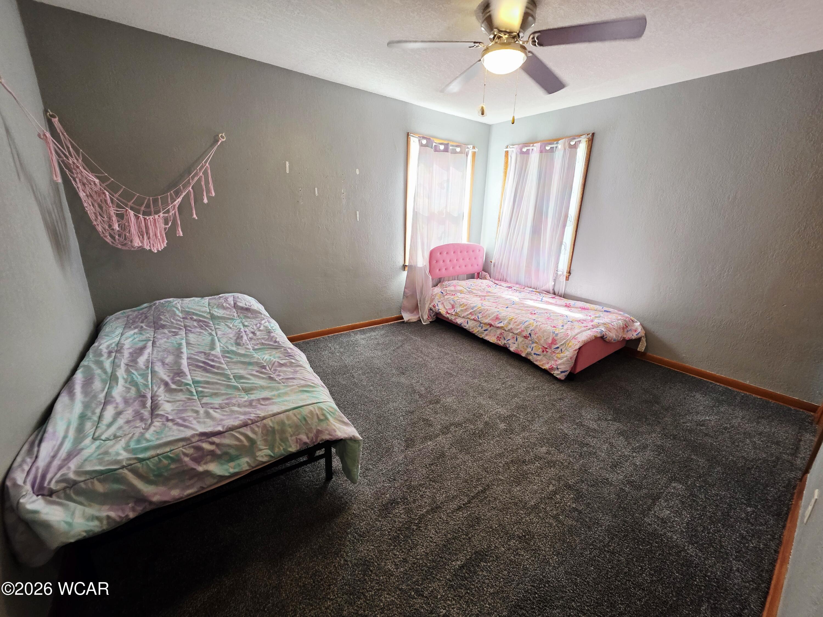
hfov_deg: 106.2
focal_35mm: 13
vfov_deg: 89.9
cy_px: 308
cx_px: 412
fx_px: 309
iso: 200
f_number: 1.9
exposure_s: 1/60.2
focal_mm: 2.2
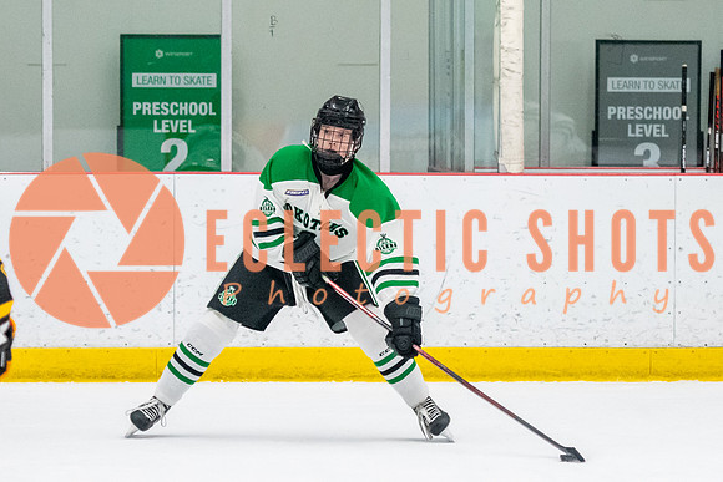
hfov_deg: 7.6
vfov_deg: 5.1
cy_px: 294
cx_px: 346
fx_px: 5445
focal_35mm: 271
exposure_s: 1/800
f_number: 2.8
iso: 4000
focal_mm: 100
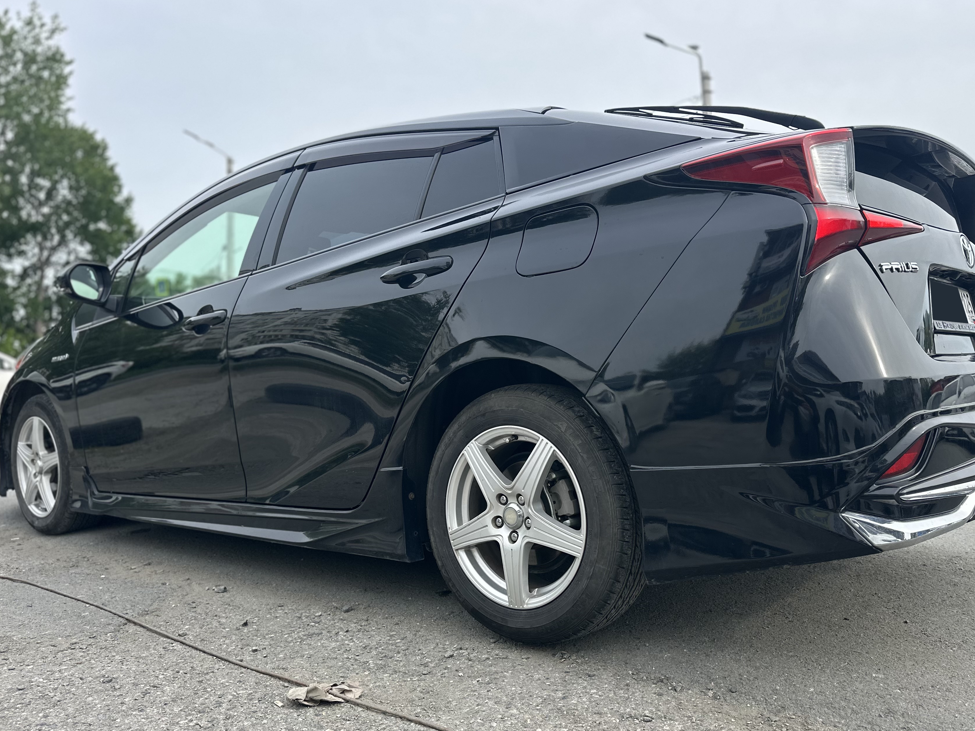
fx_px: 817
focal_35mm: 29
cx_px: 537
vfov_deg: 48.1
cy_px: 409
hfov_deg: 61.5
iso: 80
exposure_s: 1/1256
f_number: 1.78
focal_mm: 6.86
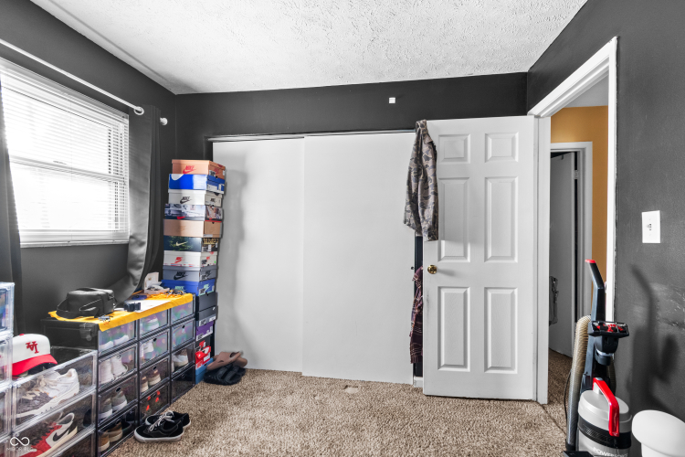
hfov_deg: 100.4
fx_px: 285
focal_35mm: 15
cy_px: 228
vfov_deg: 77.3
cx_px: 342
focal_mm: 10
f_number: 11
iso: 400
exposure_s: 1
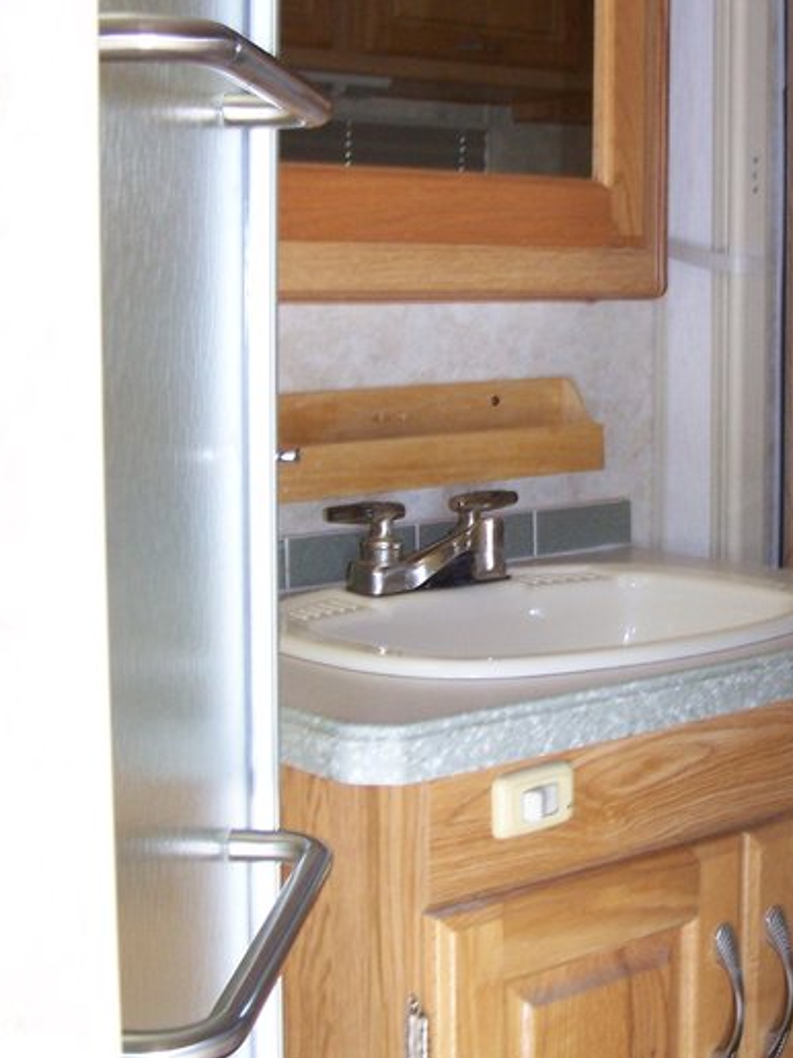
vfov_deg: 32.7
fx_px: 1803
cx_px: 577
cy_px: 509
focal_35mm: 59
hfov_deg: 24.6
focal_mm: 6.3
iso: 140
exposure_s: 1/20
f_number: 2.8
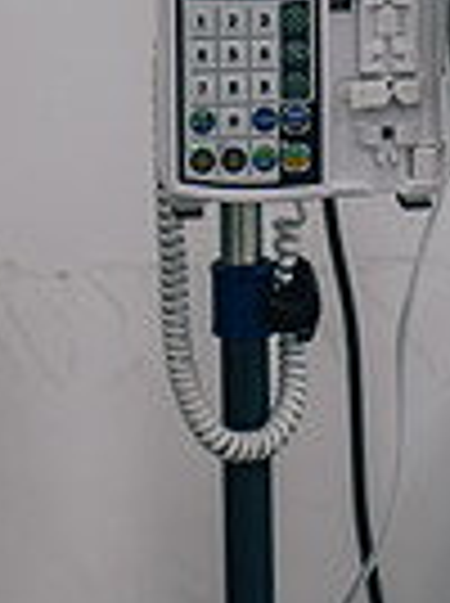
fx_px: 1965
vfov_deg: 16.3
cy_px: -234
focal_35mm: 113
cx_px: 277
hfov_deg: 13.1
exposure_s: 1/640
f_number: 2.8
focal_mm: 35
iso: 1000
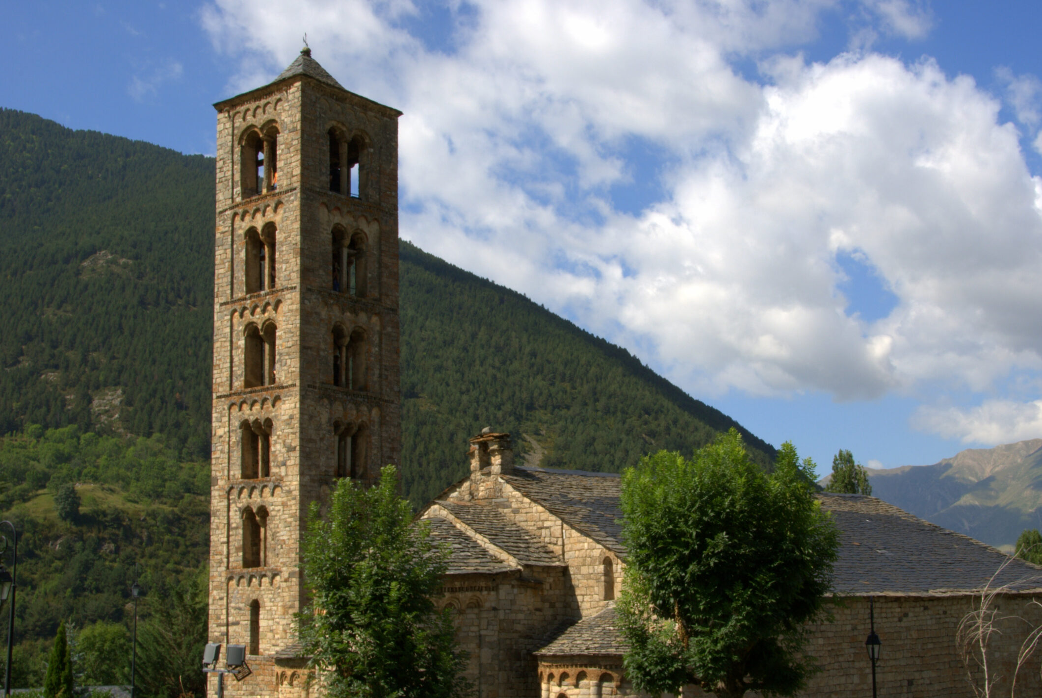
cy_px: 397
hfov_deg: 41.8
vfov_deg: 28.7
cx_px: 570
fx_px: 1362
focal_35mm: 47
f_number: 25
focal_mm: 26
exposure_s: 1/20
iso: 100
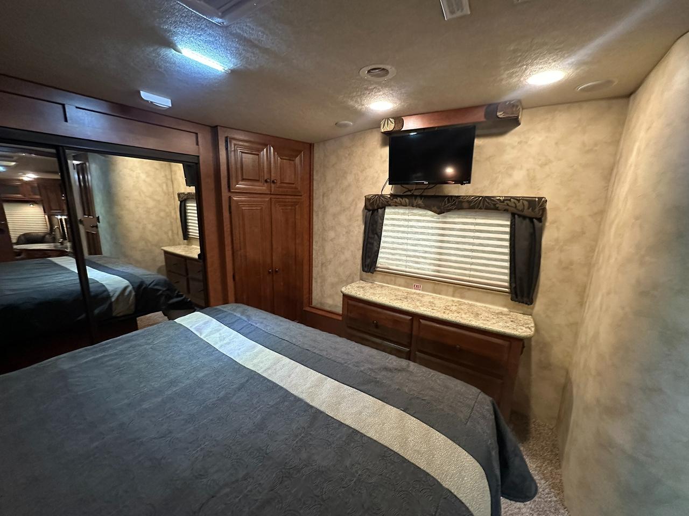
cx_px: 344
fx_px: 279
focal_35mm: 14
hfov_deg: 102.1
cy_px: 258
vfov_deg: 85.7
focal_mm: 2.22
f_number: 2.2
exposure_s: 1/60
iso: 800
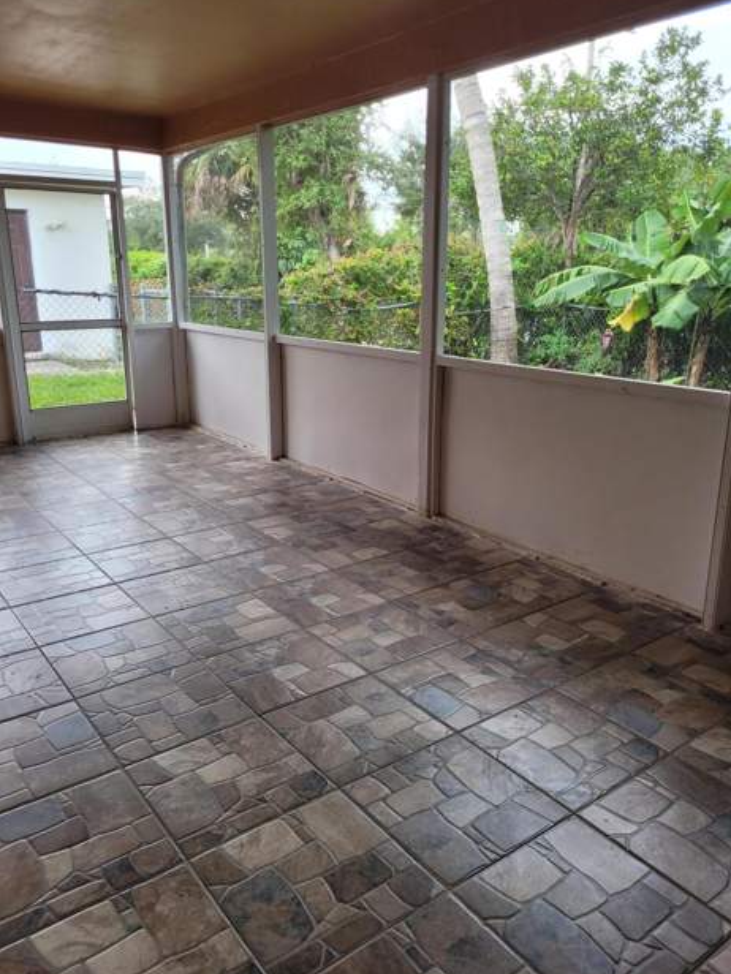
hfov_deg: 51.3
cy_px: 485
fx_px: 760
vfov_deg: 65.3
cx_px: 353
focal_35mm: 27
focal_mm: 5.4
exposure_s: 1/120
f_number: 1.8
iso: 64
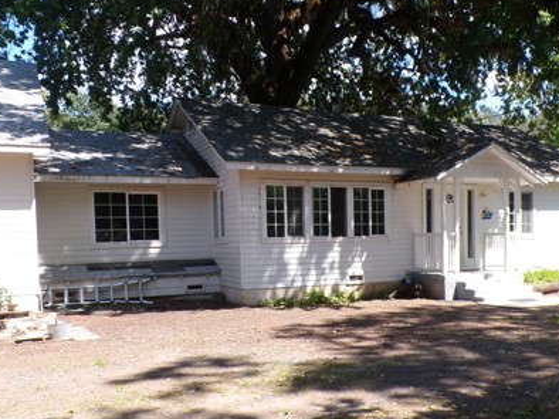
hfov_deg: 47.5
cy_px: 263
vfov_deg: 36.6
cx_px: 342
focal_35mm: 39
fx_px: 629
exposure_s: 1/210
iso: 100
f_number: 4.4
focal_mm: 4.3
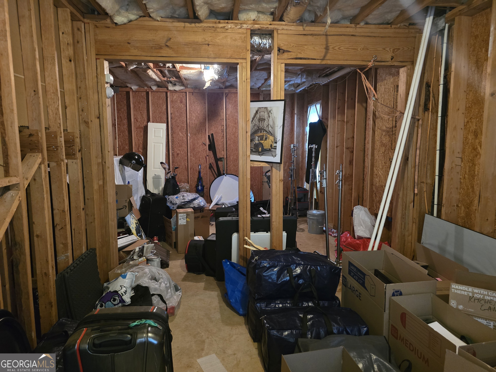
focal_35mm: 23
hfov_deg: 73.9
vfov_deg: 58.9
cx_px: 248
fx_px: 330
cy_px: 186
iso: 1250
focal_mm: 6.3
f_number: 1.7
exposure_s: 1/40
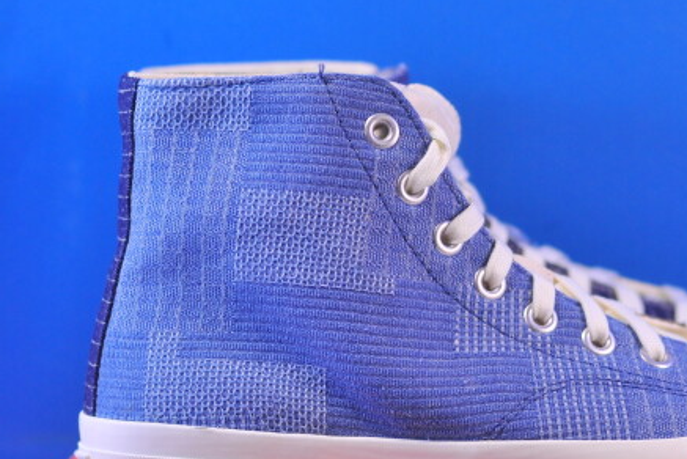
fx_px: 2616
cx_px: 503
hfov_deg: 14.9
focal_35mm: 137
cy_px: 226
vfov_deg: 10.0
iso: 250
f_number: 2.8
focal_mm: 50
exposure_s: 1/250
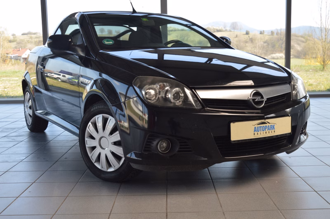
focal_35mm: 45
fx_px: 412
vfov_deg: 29.8
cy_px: 110
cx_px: 165
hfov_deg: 43.6
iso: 250
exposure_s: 1/125
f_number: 5.6
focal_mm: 30
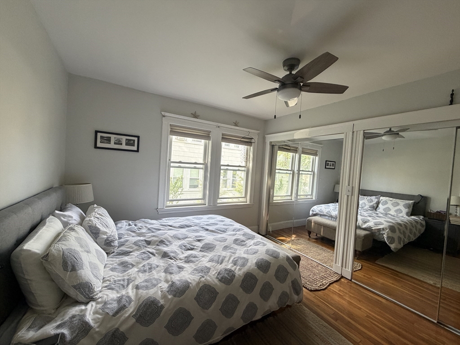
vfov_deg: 85.7
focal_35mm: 14
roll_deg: -3.4
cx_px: 230
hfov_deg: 102.1
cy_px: 172
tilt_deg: -1.5
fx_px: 186
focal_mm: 2.22
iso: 250
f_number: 2.2
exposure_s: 1/121
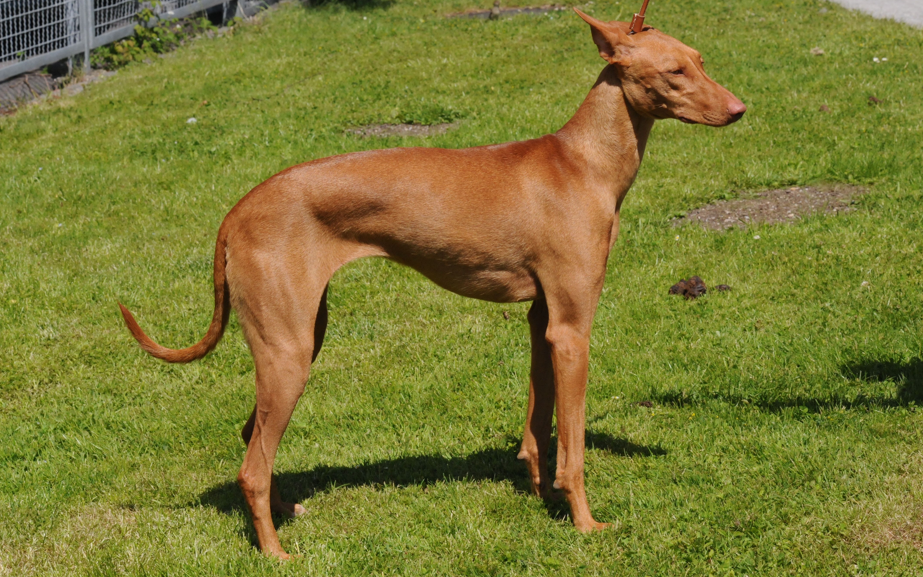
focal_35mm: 132
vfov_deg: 9.9
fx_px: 3320
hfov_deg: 15.8
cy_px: 299
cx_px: 462
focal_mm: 86
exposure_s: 1/800
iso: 800
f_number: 14
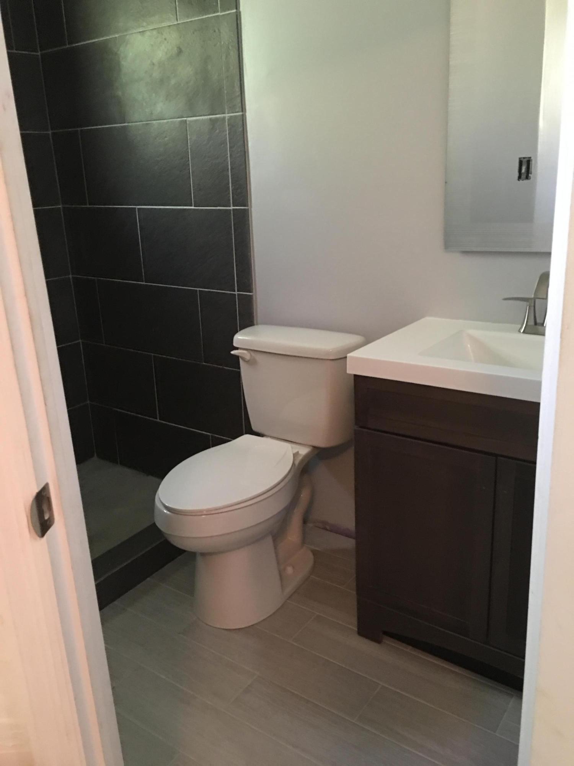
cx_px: 287
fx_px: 641
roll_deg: +1.3
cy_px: 383
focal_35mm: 29
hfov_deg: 48.2
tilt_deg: -17.1
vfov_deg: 61.7
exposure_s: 1/4
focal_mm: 4.15
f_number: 2.2
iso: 125
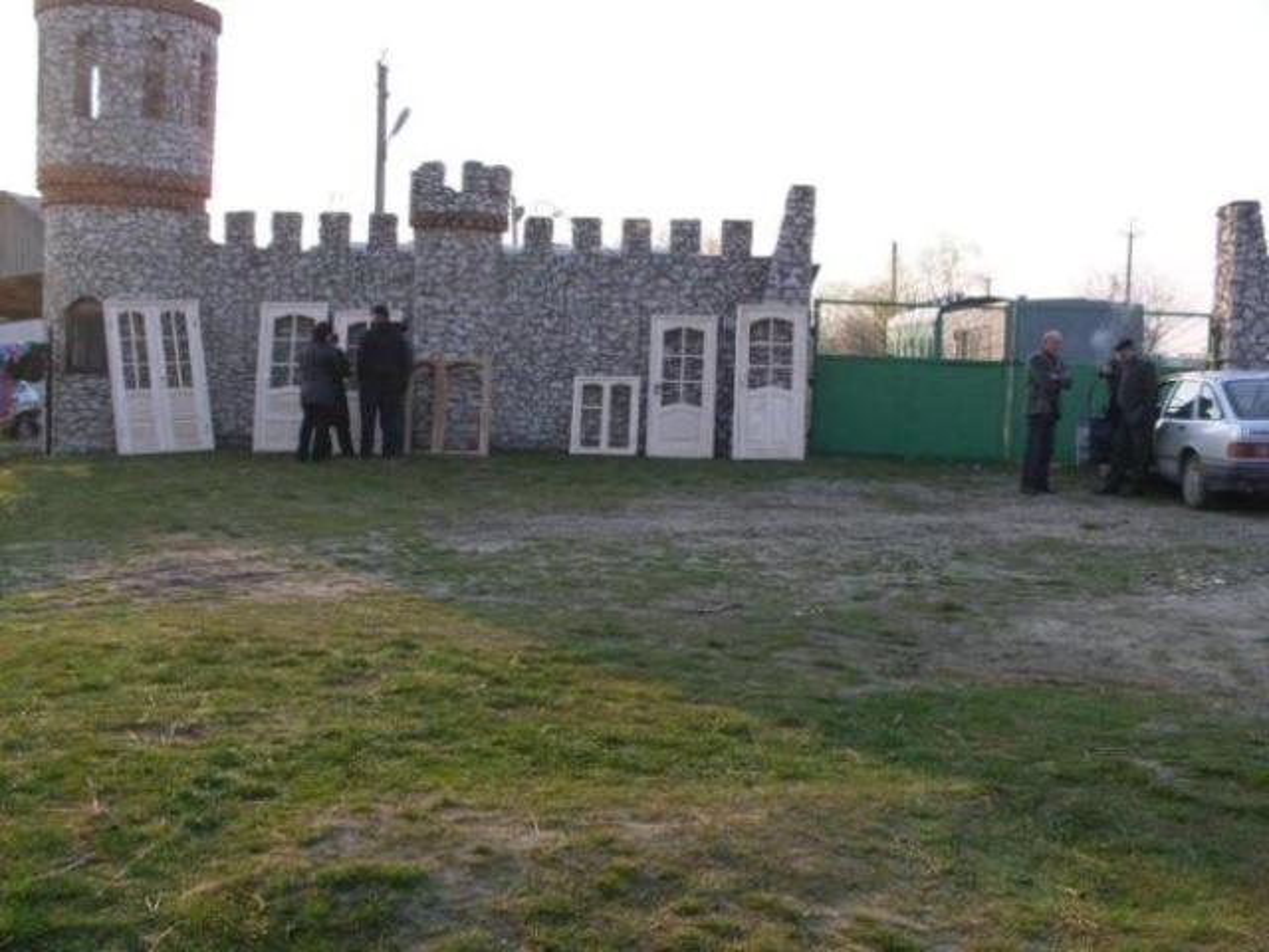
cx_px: 634
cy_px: 476
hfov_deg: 49.0
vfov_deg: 37.7
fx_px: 1393
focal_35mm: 38
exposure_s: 1/350
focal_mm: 6.3
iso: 80
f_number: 2.8
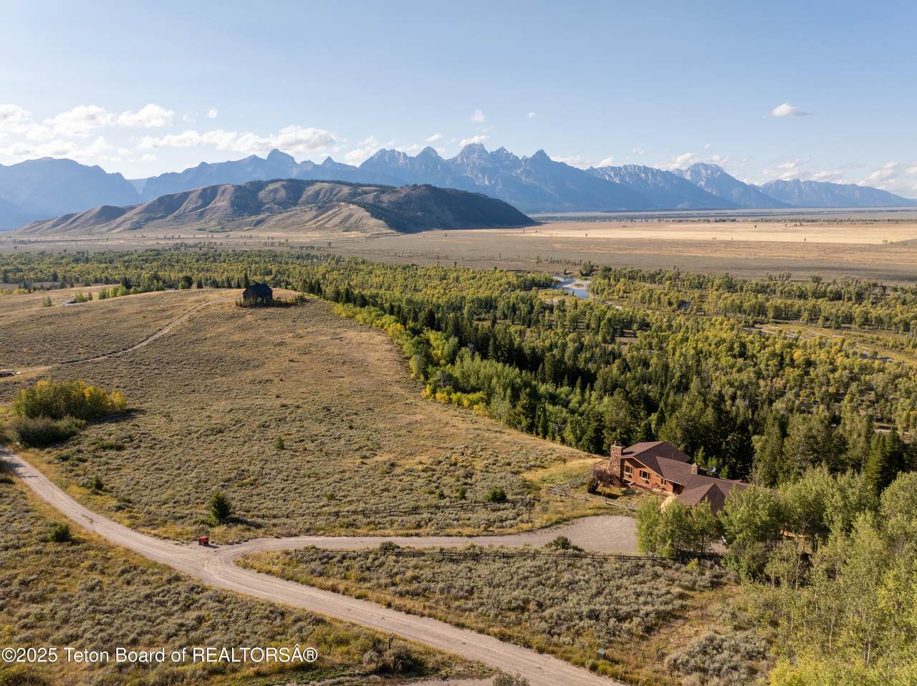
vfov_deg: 56.8
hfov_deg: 71.6
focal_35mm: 24
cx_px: 458
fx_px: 635
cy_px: 343
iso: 180
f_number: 2.8
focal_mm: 12.29
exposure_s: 1/640
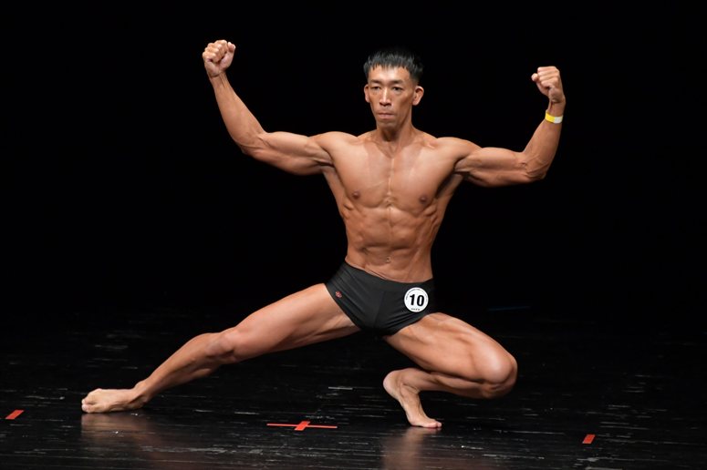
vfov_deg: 3.1
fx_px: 8833
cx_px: 354
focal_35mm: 450
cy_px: 235
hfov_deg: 4.6
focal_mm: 300
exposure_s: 1/400
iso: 3200
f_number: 5.6
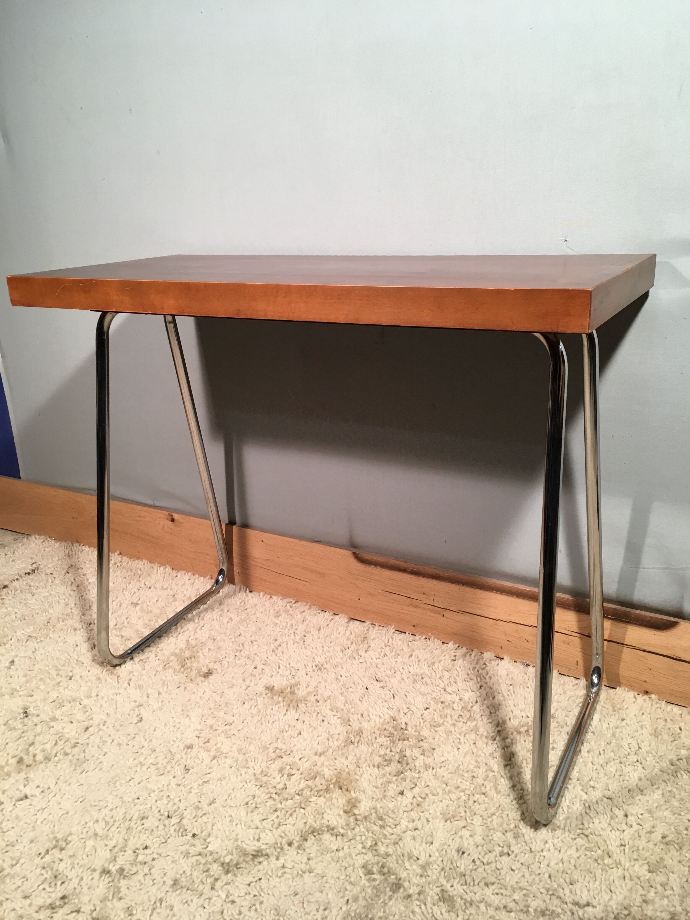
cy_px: 460
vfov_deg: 61.7
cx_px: 345
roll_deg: +3.6
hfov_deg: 48.2
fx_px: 771
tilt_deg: -20.5
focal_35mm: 29
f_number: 2.2
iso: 50
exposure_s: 1/33
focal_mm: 4.15
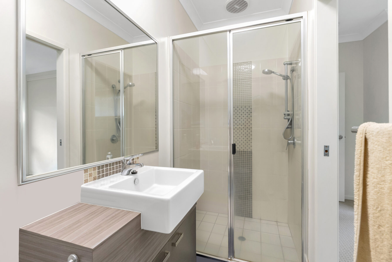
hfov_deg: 96.7
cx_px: 196
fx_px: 174
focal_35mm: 16
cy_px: 131
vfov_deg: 73.8
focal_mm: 16
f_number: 8
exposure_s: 1/50
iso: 2500
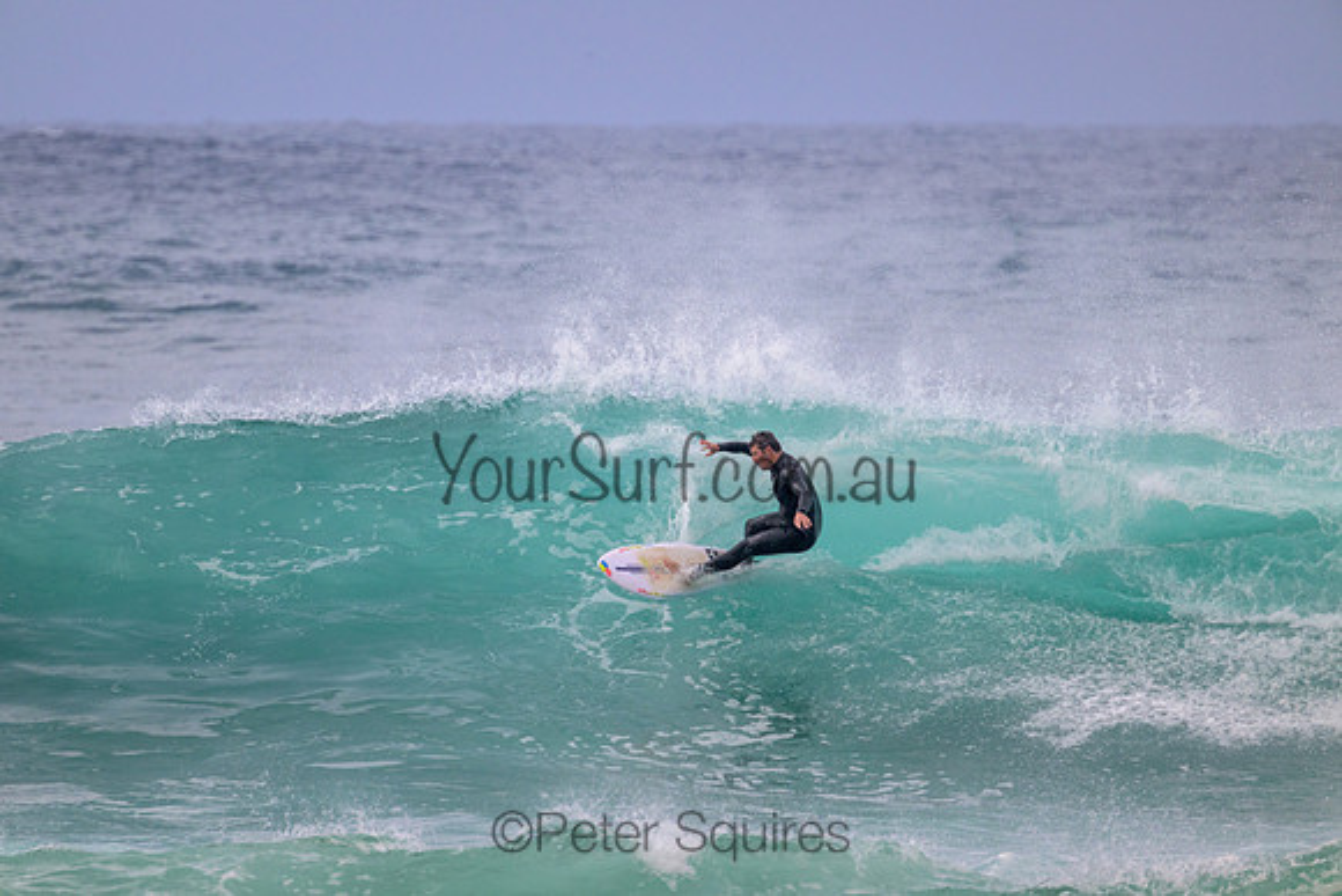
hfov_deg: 2.6
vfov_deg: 1.7
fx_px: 29828
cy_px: 448
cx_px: 671
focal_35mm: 800
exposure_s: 1/2000
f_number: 11
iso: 1000
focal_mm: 800
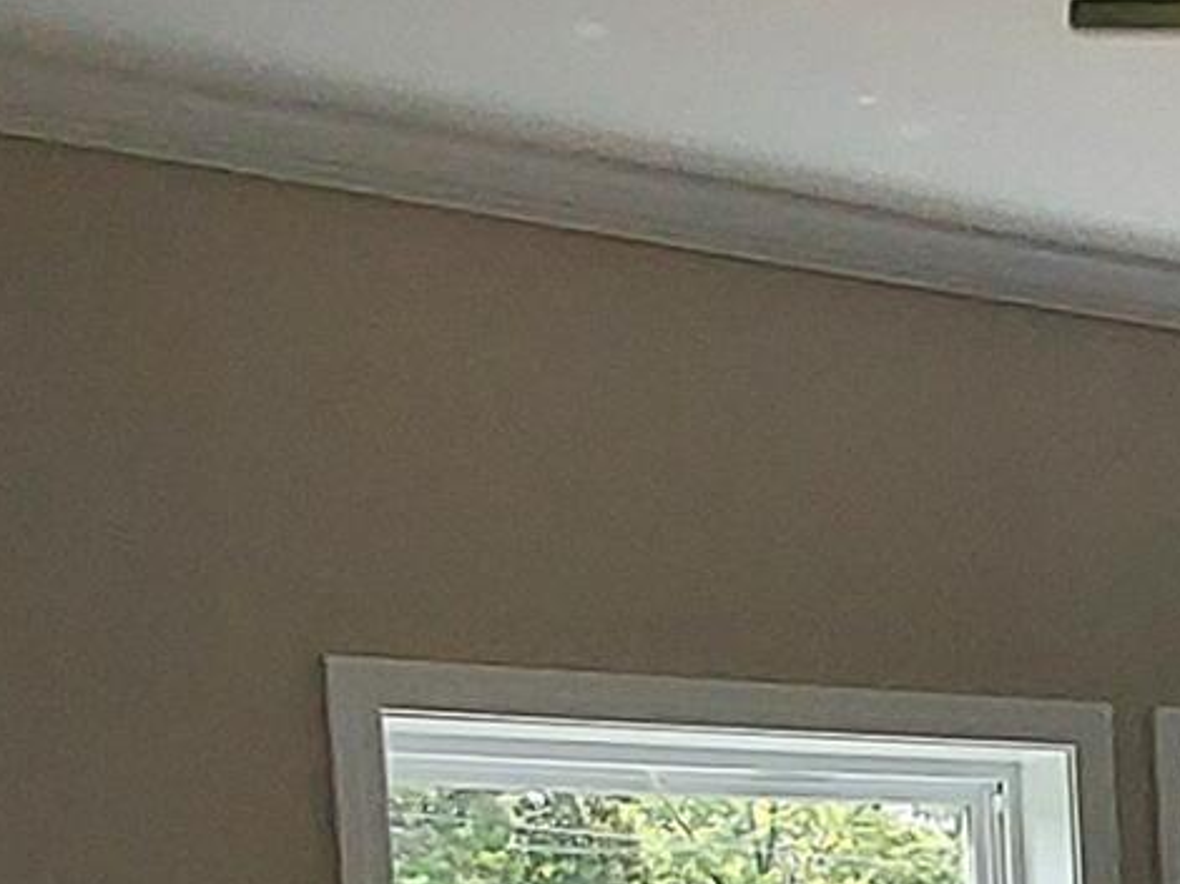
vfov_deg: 16.1
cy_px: 1369
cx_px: 1624
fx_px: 2828
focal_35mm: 83
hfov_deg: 20.9
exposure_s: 1/158
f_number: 2.2
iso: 50
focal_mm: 1.42
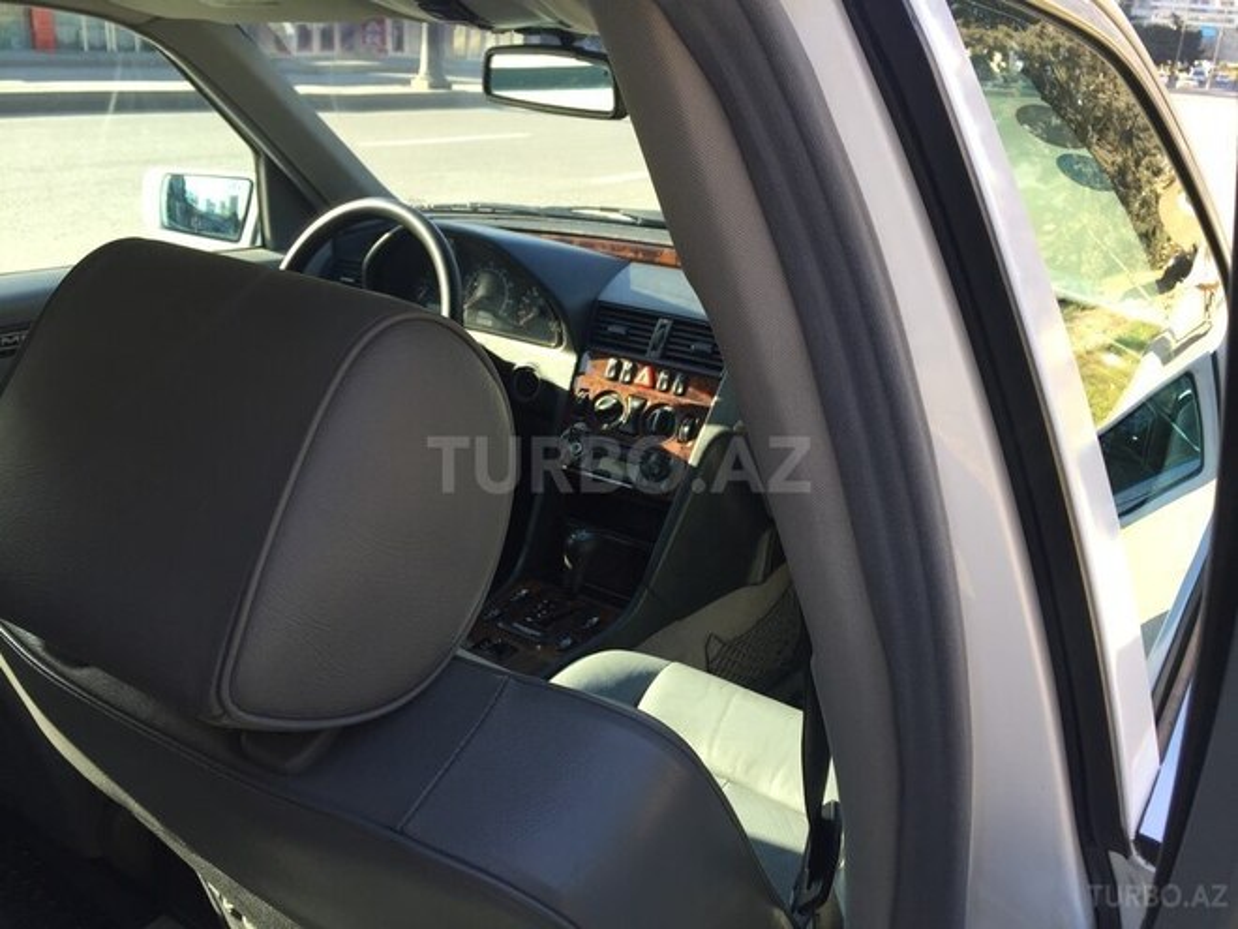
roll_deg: -2.8
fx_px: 1037
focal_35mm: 29
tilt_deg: -20.9
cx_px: 619
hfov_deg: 61.7
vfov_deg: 48.2
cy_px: 464
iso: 32
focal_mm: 4.15
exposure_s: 1/178
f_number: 2.2
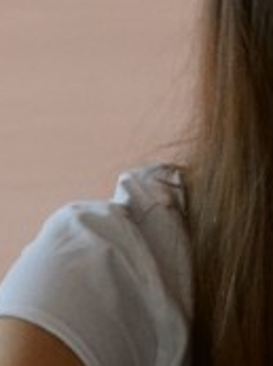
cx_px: 969
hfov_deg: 3.1
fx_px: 4970
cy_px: 285
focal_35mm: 471
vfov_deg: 4.2
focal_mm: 55
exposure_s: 1/100
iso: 1600
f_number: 5.6
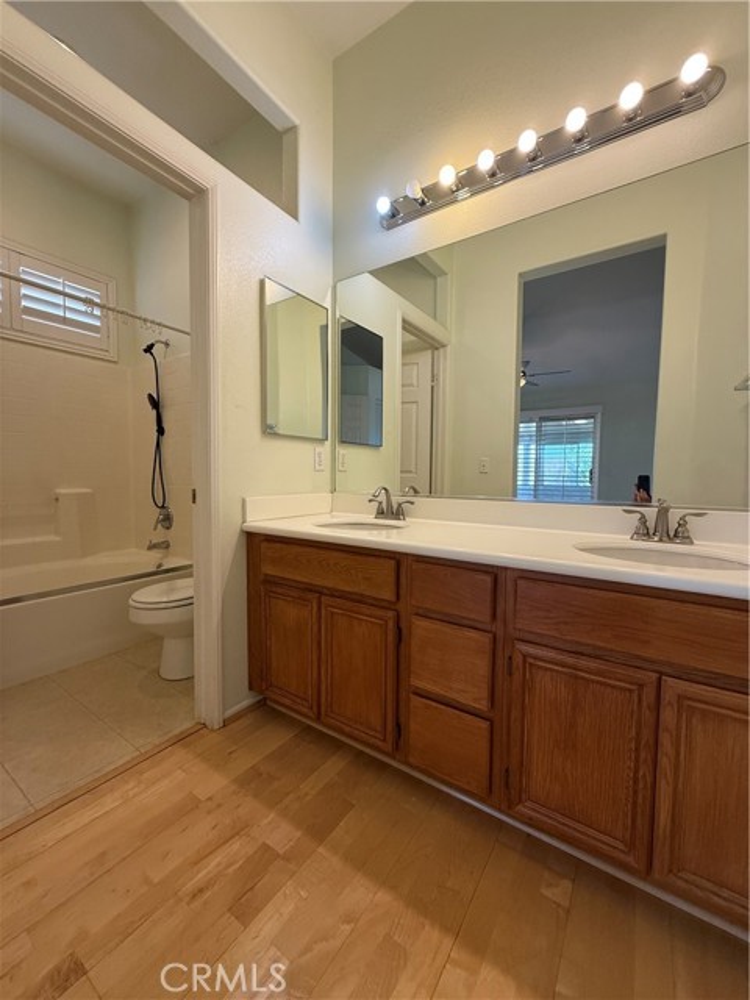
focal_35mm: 14
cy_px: 500
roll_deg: -1.5
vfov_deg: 102.1
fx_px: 404
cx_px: 375
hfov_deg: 85.7
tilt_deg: -3.2
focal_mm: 2.22
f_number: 2.2
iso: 250
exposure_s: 1/120
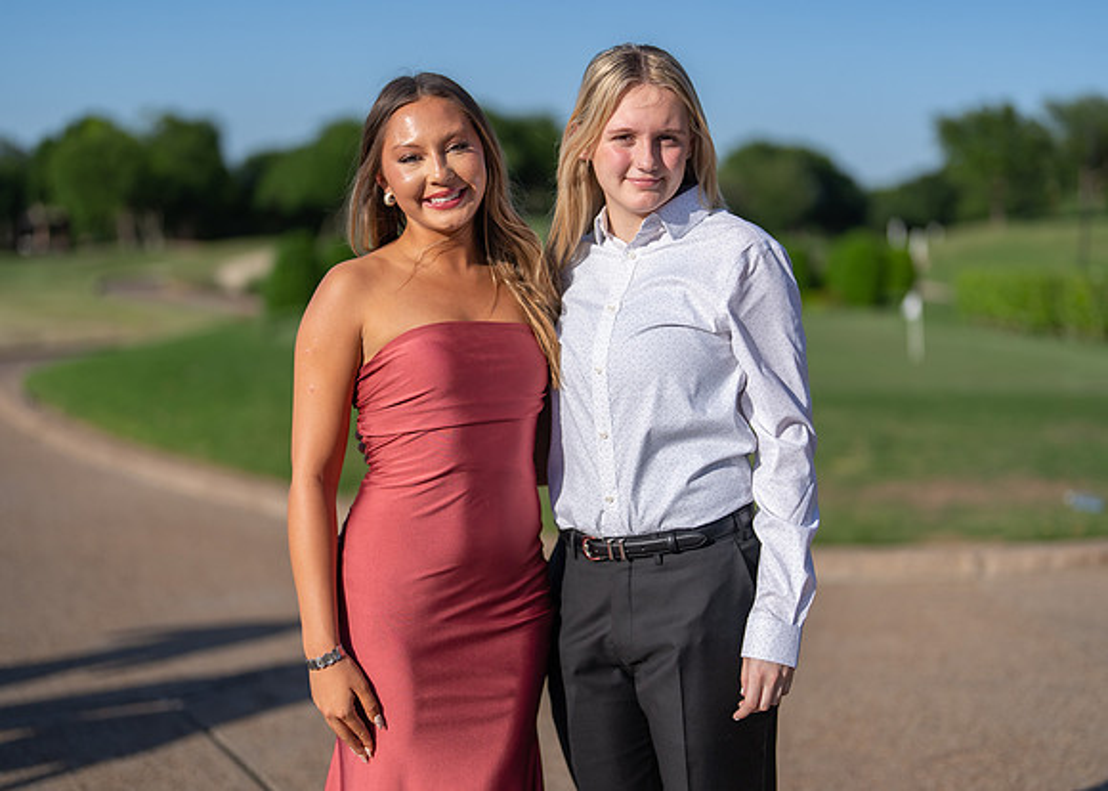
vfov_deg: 26.4
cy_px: 396
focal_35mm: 54
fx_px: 1689
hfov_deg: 36.3
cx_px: 554
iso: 100
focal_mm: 50
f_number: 1.2
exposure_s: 1/10000
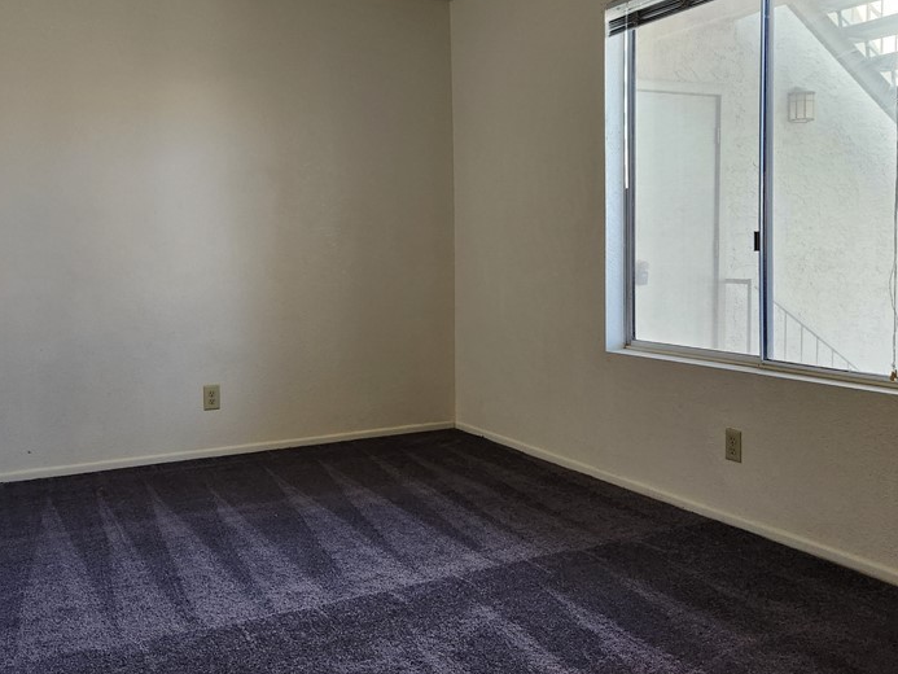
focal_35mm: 34
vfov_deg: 41.7
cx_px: 403
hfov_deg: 53.8
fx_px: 882
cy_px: 299
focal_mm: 5.4
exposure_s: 1/120
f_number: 1.8
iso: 400
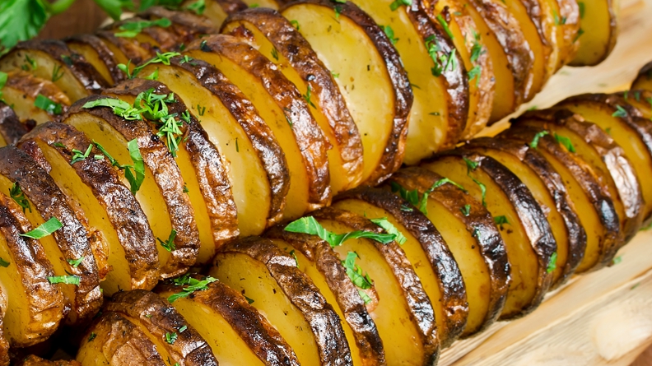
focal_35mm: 104
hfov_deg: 20.4
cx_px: 160
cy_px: 260
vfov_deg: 11.6
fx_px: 1797
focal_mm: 35
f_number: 9
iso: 100
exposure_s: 1/125
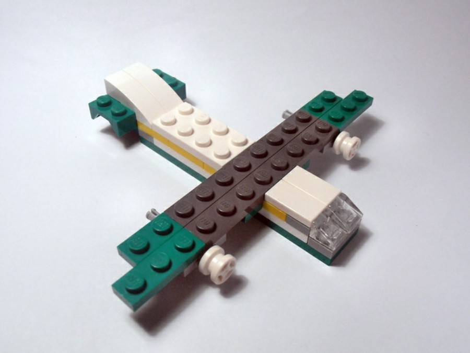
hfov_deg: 50.1
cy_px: 176
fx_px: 502
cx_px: 235
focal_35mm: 37
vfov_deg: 38.7
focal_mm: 6.61
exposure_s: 1/60
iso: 80
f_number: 3.9
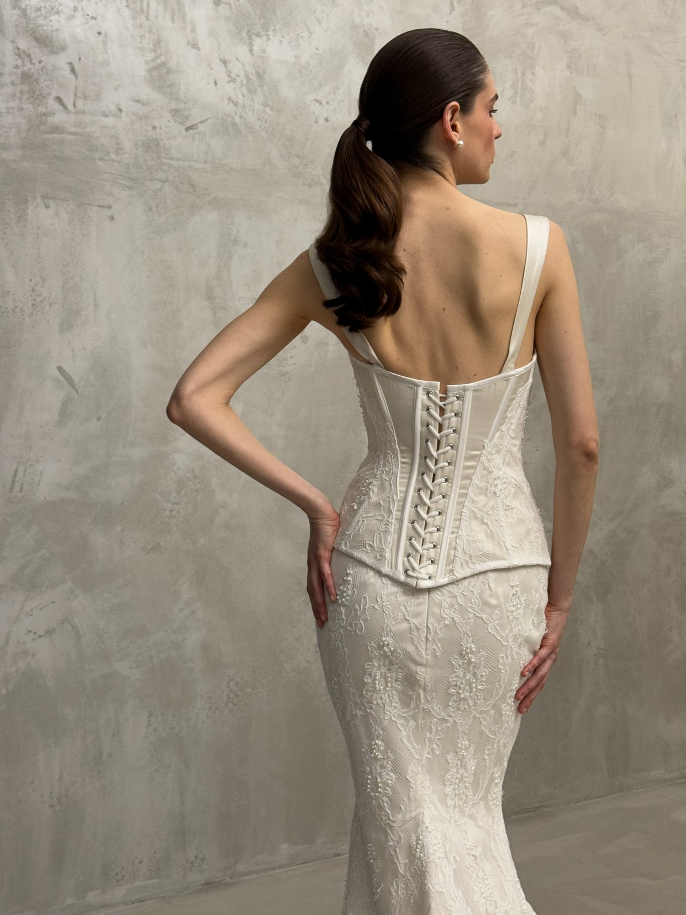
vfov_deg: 39.7
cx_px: 343
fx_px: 1268
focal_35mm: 48
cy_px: 458
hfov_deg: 30.3
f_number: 1.78
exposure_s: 1/60
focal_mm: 6.76
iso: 100
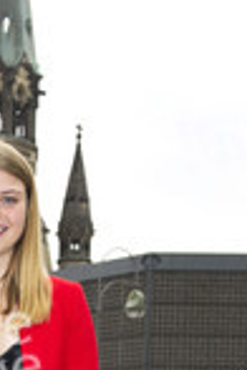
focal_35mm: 87
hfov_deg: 15.4
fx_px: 895
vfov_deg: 21.0
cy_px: 498
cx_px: -14
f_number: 5
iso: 250
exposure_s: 1/200
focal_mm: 32
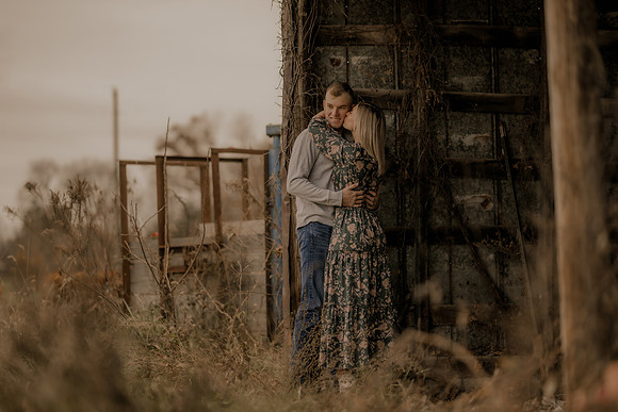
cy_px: 206
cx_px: 309
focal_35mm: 85
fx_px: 1459
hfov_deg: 23.9
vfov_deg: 16.1
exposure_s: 1/250
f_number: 1.6
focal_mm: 85
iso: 400
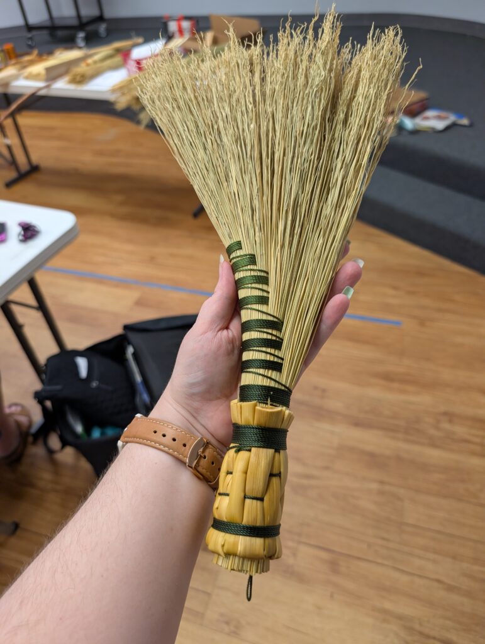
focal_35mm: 24
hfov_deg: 56.9
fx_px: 447
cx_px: 242
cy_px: 322
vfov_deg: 71.5
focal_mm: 6.9
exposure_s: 1/120
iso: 232
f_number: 1.68
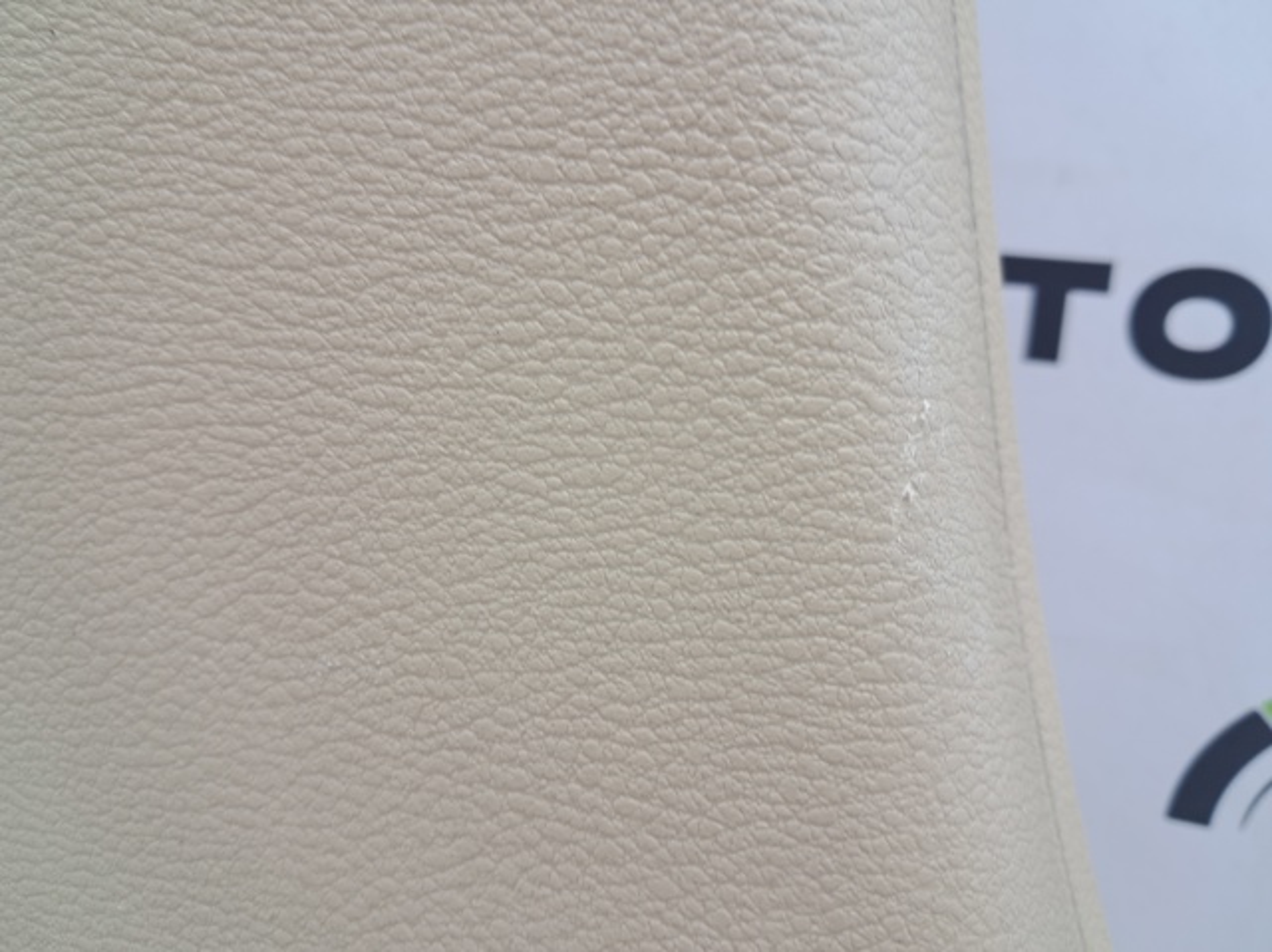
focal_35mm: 27
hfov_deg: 65.4
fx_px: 991
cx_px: 636
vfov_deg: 51.3
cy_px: 476
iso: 50
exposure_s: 1/50
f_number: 1.8
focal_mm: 4
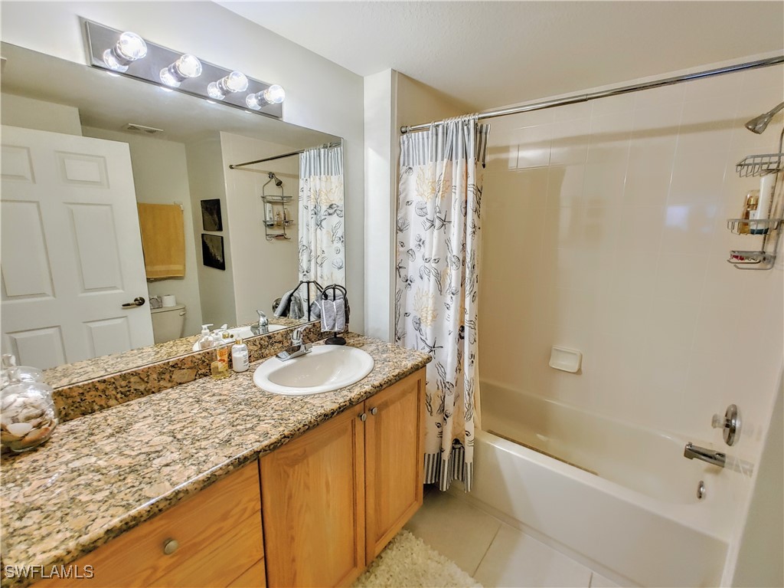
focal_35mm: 15
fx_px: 340
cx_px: 392
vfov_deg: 81.7
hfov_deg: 98.2
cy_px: 294
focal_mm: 1.78
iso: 100
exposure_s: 1/40
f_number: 1.9
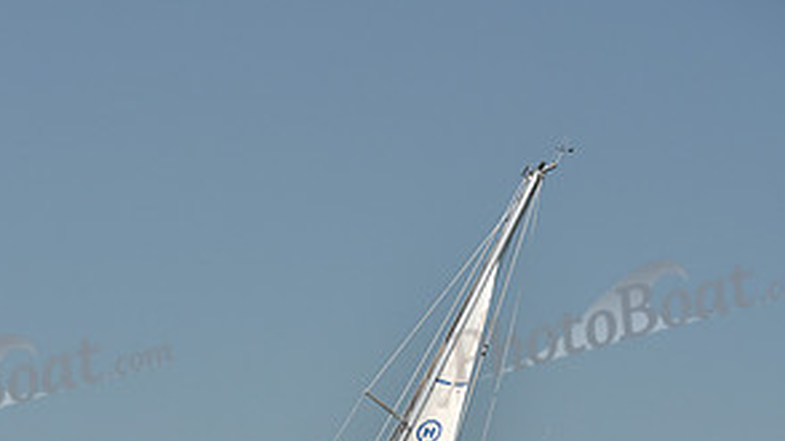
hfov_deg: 12.1
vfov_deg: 6.7
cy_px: 740
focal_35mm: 178
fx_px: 3703
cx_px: 311
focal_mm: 86
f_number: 6.3
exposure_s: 1/640
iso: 250
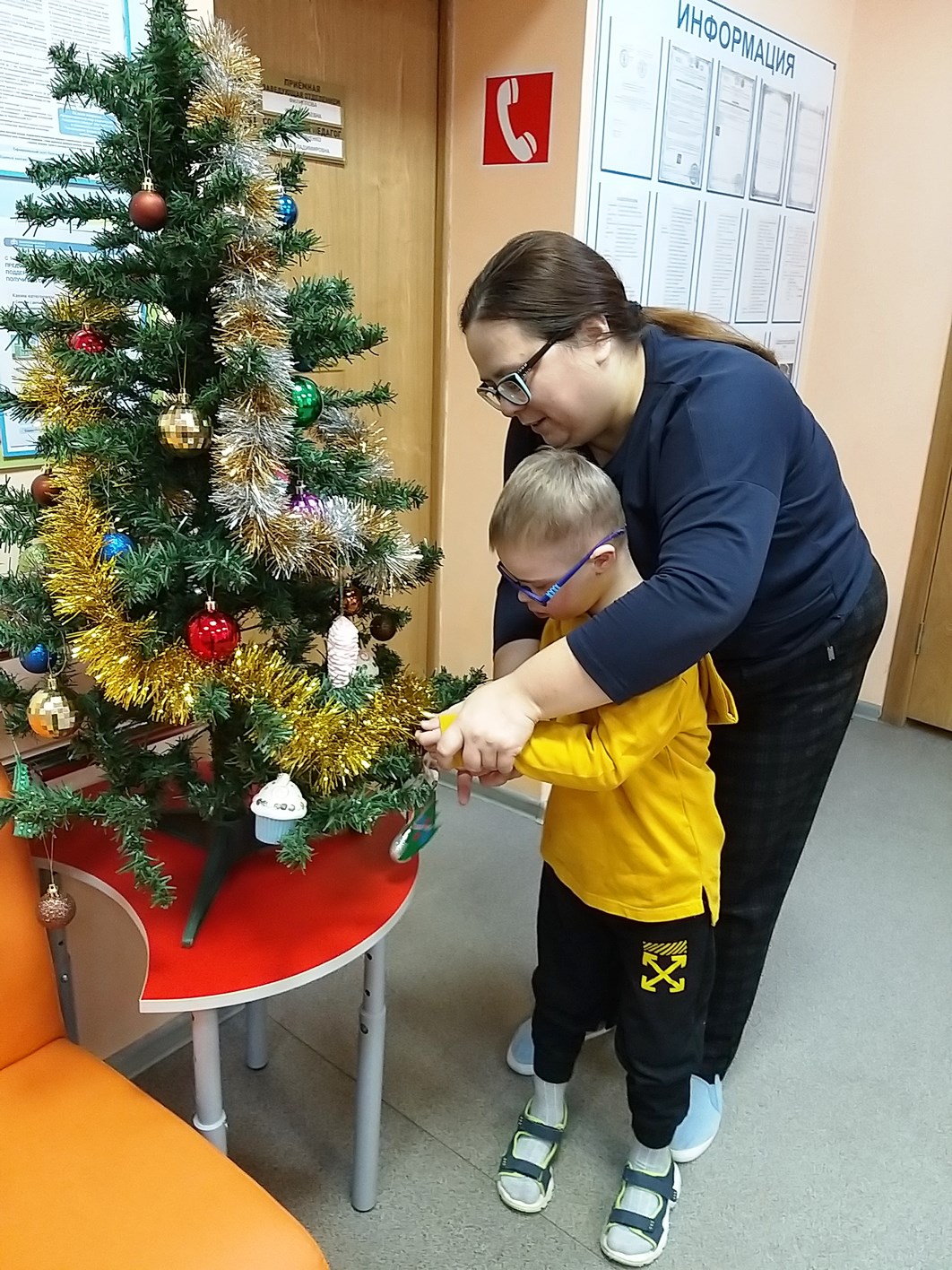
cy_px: 635
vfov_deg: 65.3
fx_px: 990
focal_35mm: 27
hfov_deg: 51.4
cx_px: 476
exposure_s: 1/33
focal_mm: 3.93
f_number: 1.7
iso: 320
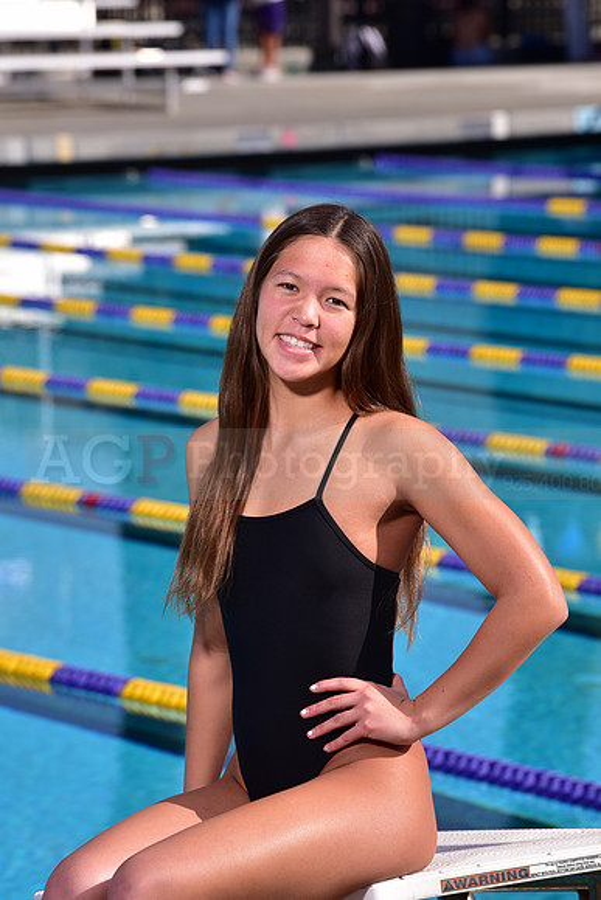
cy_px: 450
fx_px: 4755
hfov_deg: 7.2
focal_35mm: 190
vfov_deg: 10.8
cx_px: 300
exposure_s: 1/250
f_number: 9
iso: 80
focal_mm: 190
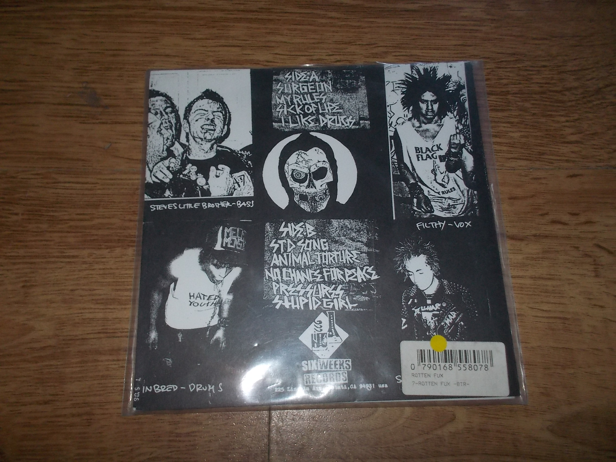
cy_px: 231
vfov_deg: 48.2
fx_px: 516
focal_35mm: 29
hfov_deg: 61.7
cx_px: 308
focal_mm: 4.1
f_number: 3.3
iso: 200
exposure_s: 1/30
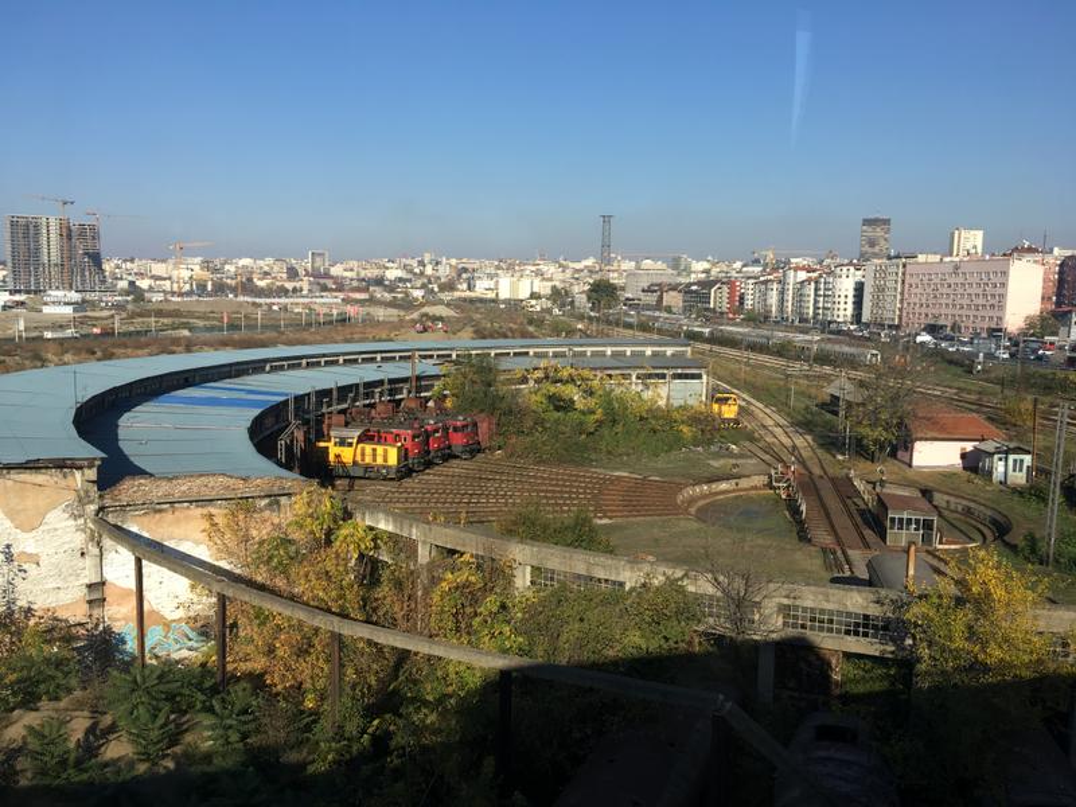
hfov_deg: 61.7
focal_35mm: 29
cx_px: 538
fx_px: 901
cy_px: 404
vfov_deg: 48.2
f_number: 2.2
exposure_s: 1/452
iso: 25
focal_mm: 4.15
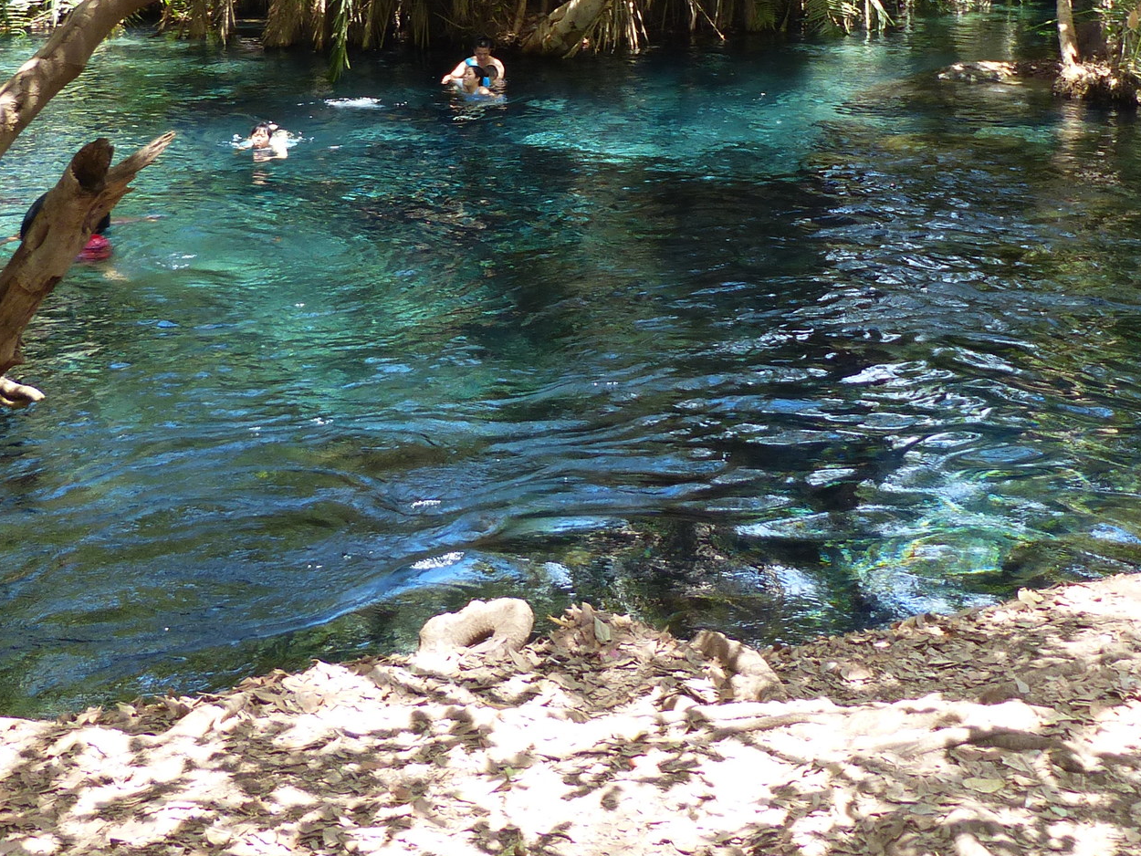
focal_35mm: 64
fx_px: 2110
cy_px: 55
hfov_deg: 30.3
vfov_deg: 22.3
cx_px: 581
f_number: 2.8
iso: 100
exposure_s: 1/100
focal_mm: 5.7
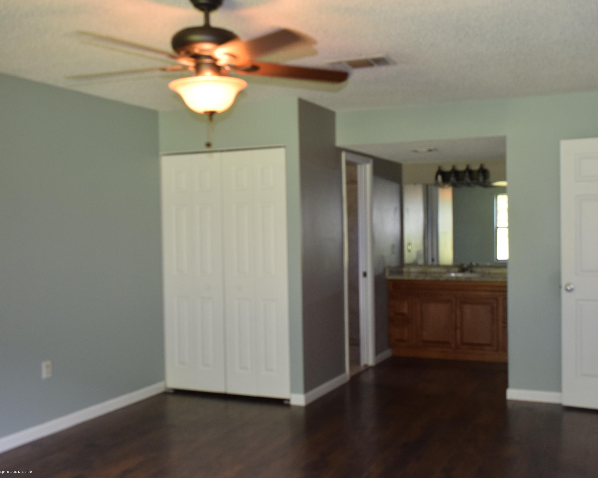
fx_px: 673
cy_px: 243
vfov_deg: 39.2
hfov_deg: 47.6
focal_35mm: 38
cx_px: 366
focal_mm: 22
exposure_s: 1/100
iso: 800
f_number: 5
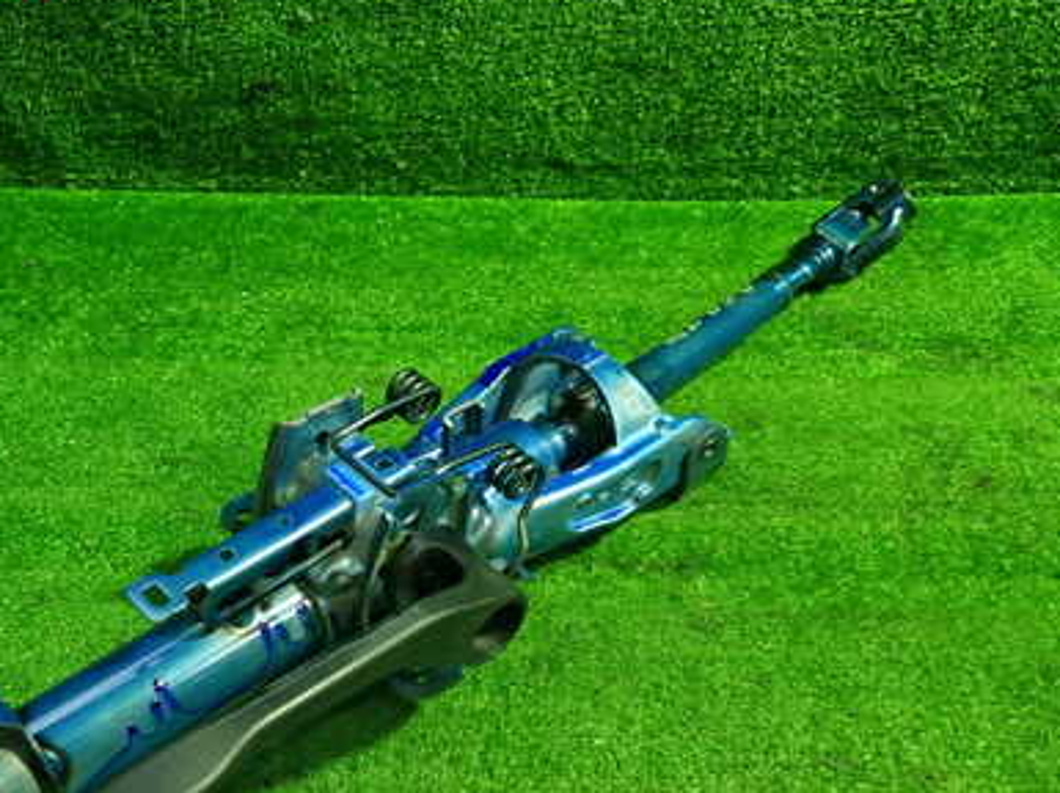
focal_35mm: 39
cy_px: 556
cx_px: 363
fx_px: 1193
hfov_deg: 47.2
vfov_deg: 36.2
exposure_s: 1/30
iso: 320
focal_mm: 4.5
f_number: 2
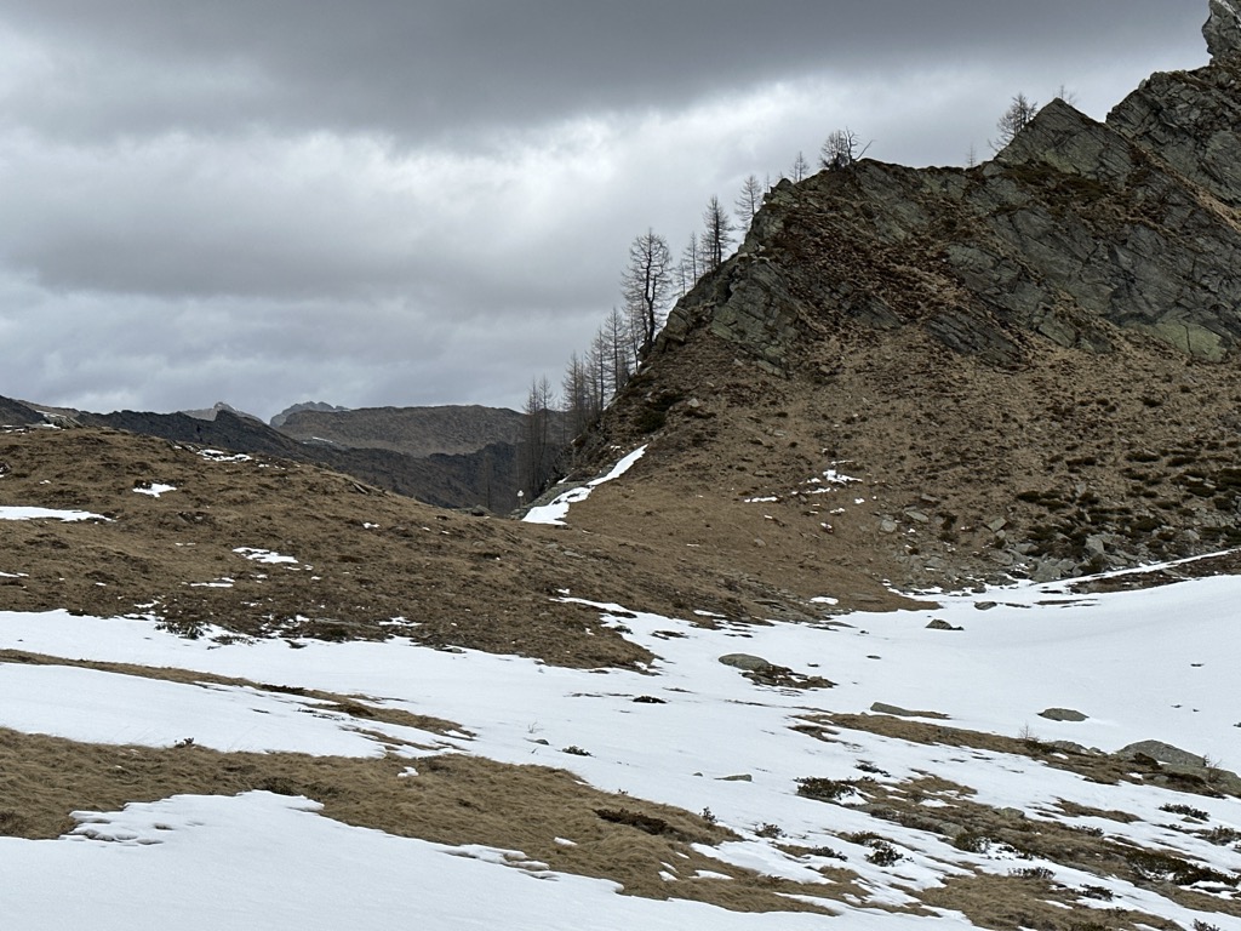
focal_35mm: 48
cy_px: 466
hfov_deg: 39.7
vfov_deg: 30.3
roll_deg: +1.9
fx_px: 1721
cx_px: 620
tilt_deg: +0.1
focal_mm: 6.86
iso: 64
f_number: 1.78
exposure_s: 1/6623
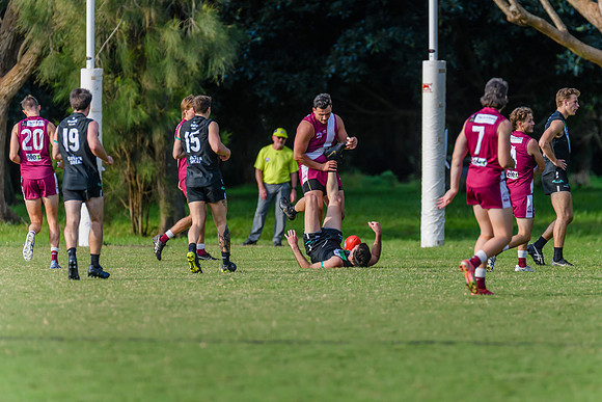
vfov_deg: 3.7
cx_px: 339
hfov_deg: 5.5
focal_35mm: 372
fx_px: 6228
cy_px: 209
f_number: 4
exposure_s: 1/2500
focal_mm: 330
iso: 1400
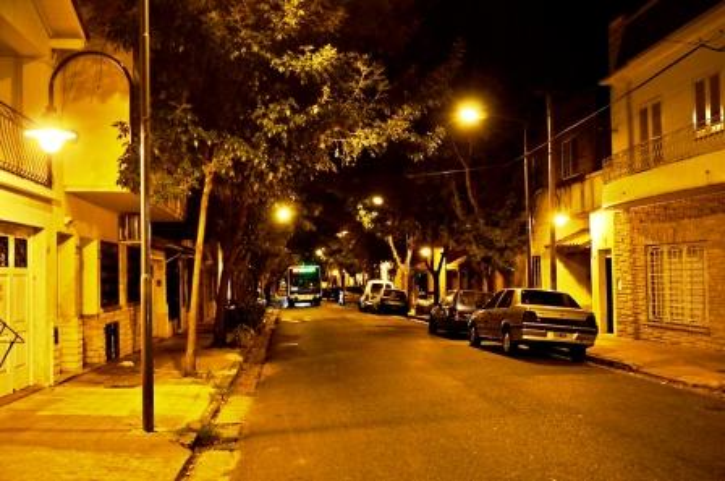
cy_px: 240
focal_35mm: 36
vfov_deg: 36.7
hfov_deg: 53.2
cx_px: 362
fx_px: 724
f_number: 3.8
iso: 800
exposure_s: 1/50
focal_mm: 24
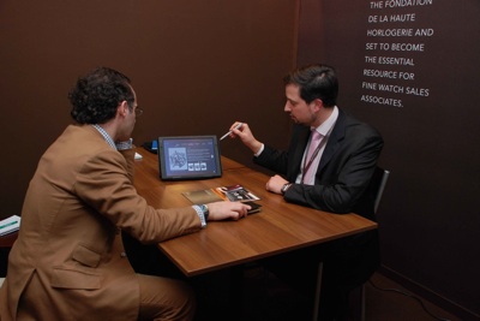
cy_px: 160
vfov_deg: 36.9
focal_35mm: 36
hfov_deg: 53.1
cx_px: 240
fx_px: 480
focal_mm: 24
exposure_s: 1/60
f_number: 4
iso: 400
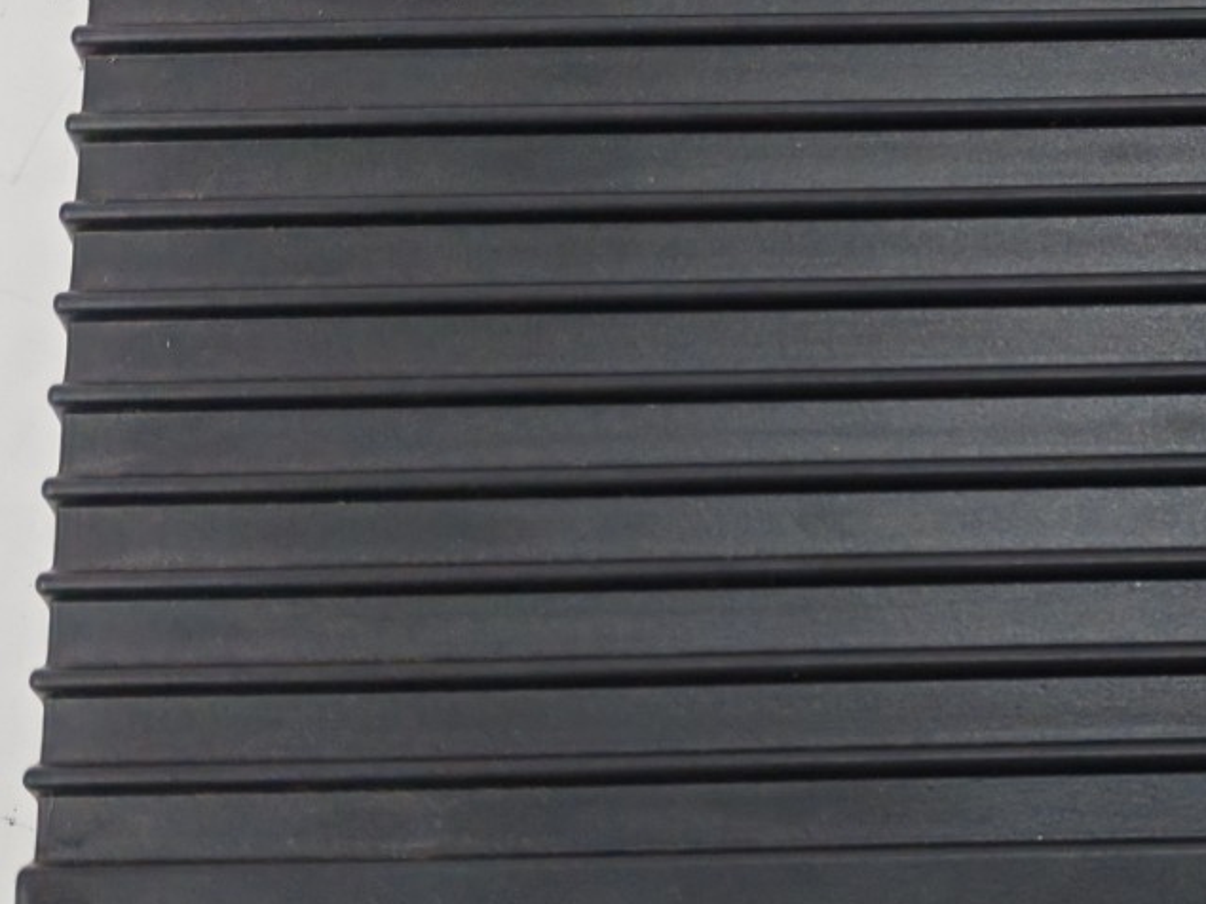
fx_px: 2369
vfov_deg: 21.6
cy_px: 387
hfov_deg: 27.9
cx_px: 1001
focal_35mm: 68
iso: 200
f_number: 1.95
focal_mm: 5.52
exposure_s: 1/100
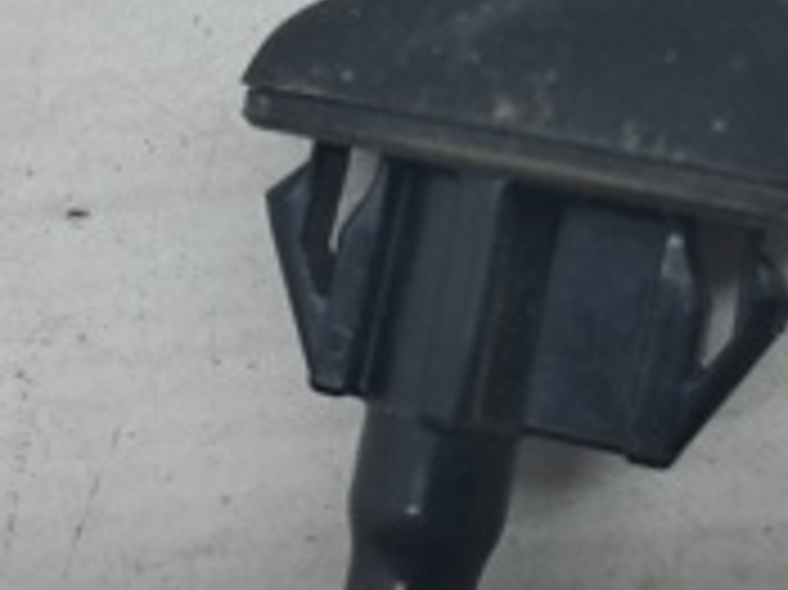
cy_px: 169
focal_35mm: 99
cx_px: 504
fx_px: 2252
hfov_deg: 19.8
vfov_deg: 14.9
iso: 50
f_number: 1.8
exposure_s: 1/50
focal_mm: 4
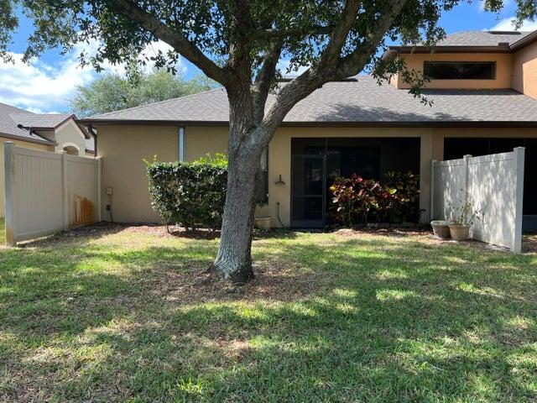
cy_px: 202
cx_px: 268
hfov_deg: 67.3
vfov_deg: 53.1
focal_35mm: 26
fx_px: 403
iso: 50
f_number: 1.5
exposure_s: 1/859
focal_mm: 5.7
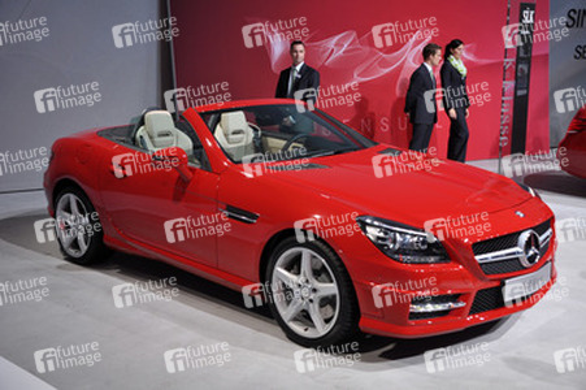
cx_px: 293
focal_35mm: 42
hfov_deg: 46.4
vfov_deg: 31.8
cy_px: 195
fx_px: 683
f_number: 5
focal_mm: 28
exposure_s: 1/100
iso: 400
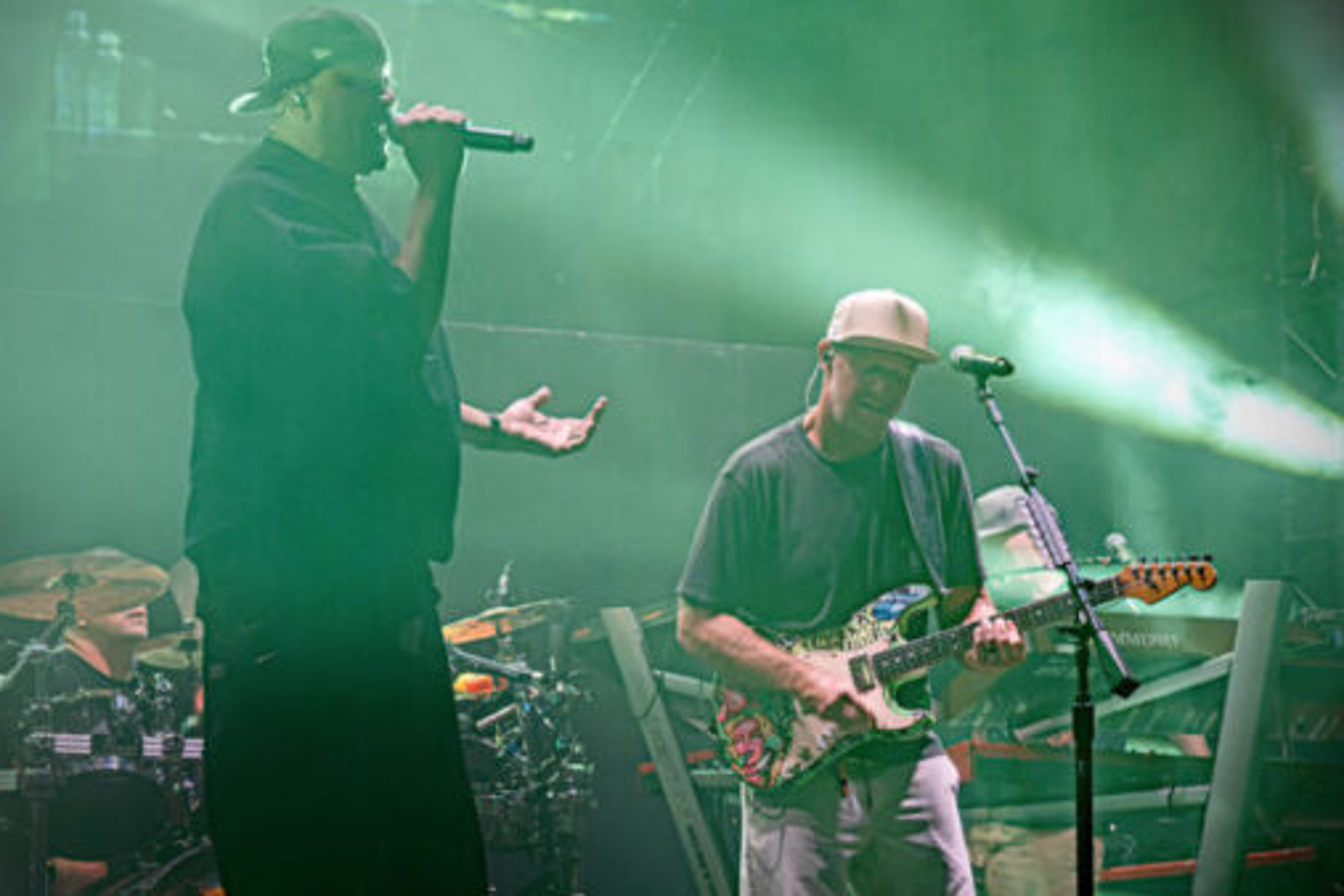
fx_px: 6122
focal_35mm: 164
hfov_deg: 12.5
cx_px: 602
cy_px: 431
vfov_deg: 8.4
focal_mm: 130
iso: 3200
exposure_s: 1/30
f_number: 7.1
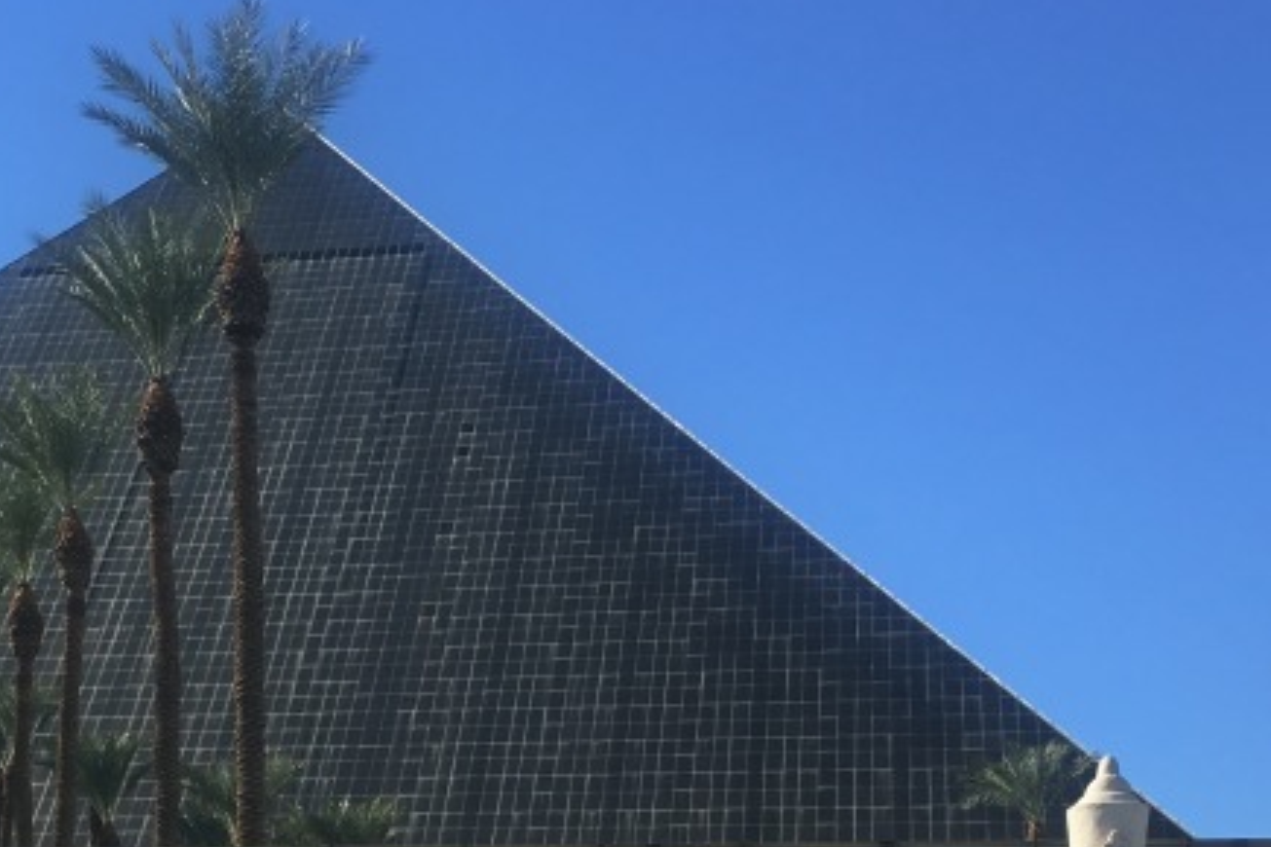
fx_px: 2506
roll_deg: -1.9
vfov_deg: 18.1
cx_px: 243
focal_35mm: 71
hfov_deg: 27.8
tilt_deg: +5.9
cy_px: 1066
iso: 25
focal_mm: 4.15
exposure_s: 1/1083
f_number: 2.2
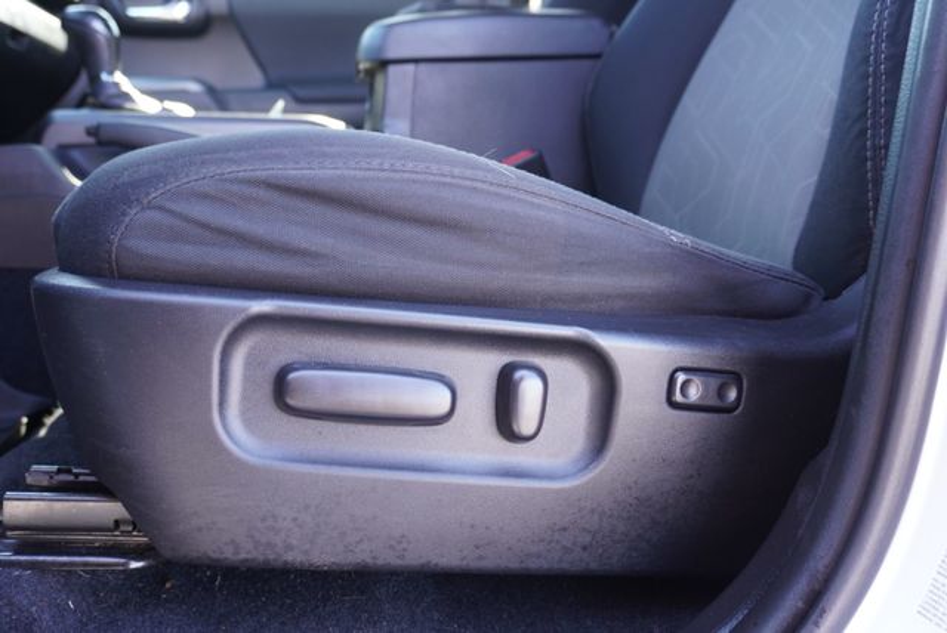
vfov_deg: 41.8
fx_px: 829
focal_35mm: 32
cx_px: 474
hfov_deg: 59.4
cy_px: 316
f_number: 4.5
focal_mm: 21
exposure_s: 1/60
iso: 640
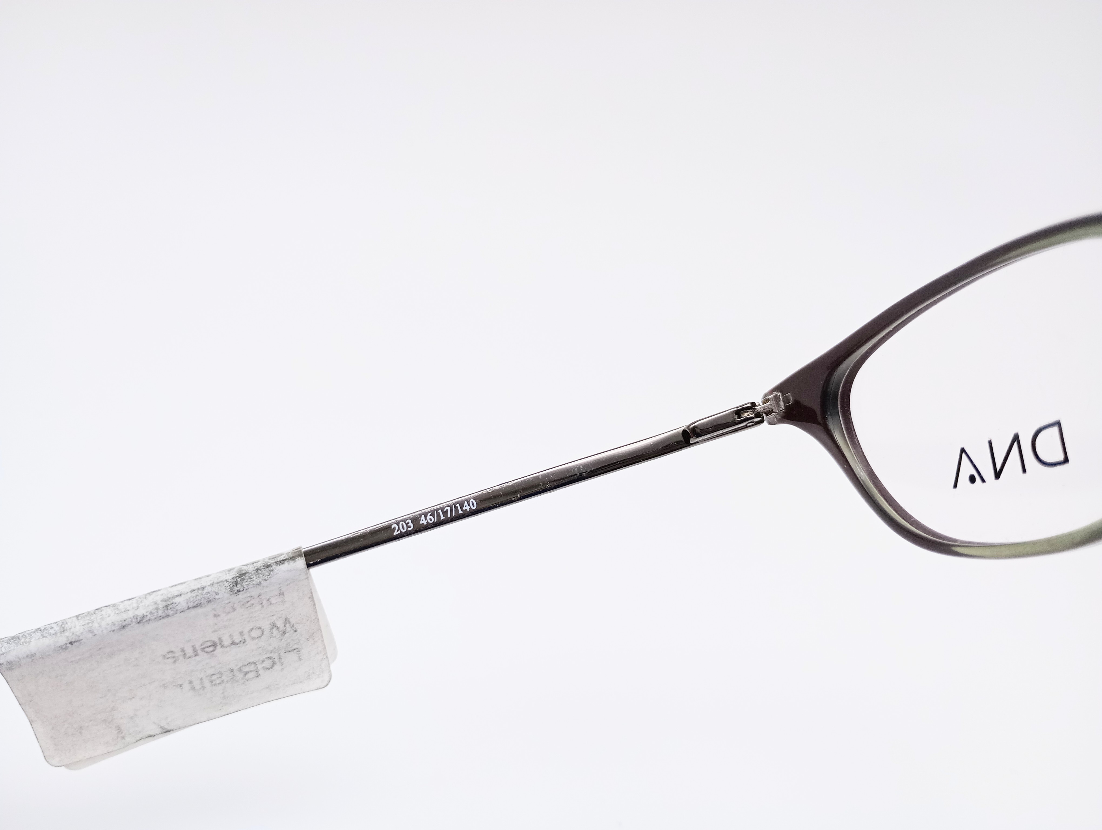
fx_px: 893
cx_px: 551
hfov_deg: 63.4
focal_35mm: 28
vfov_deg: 49.9
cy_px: 415
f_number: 1.8
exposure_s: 1/141
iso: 104
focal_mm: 4.27
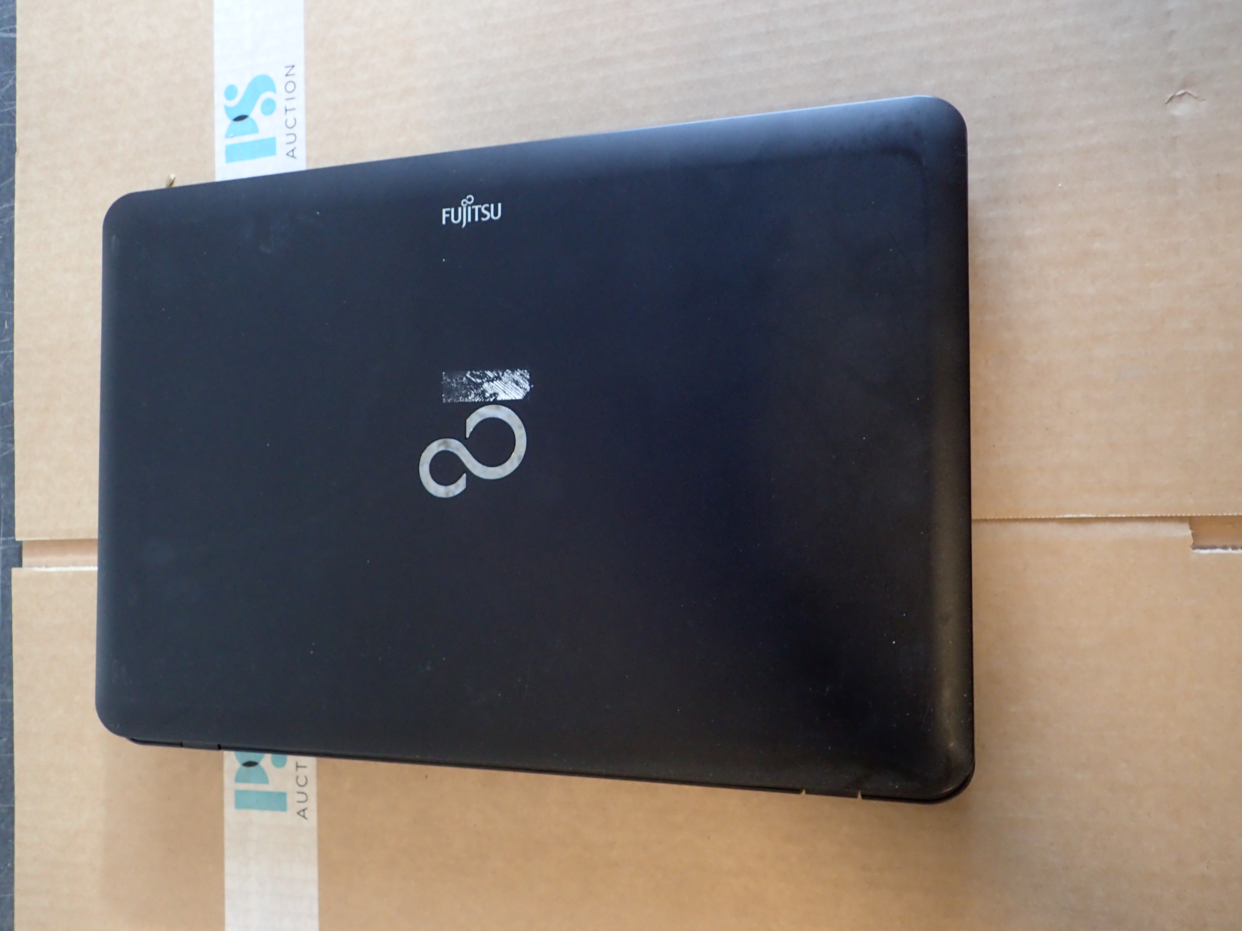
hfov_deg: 60.0
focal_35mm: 30
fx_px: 1076
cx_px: 621
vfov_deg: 46.8
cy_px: 466
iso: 320
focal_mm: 5.5
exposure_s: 1/30
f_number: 2.3
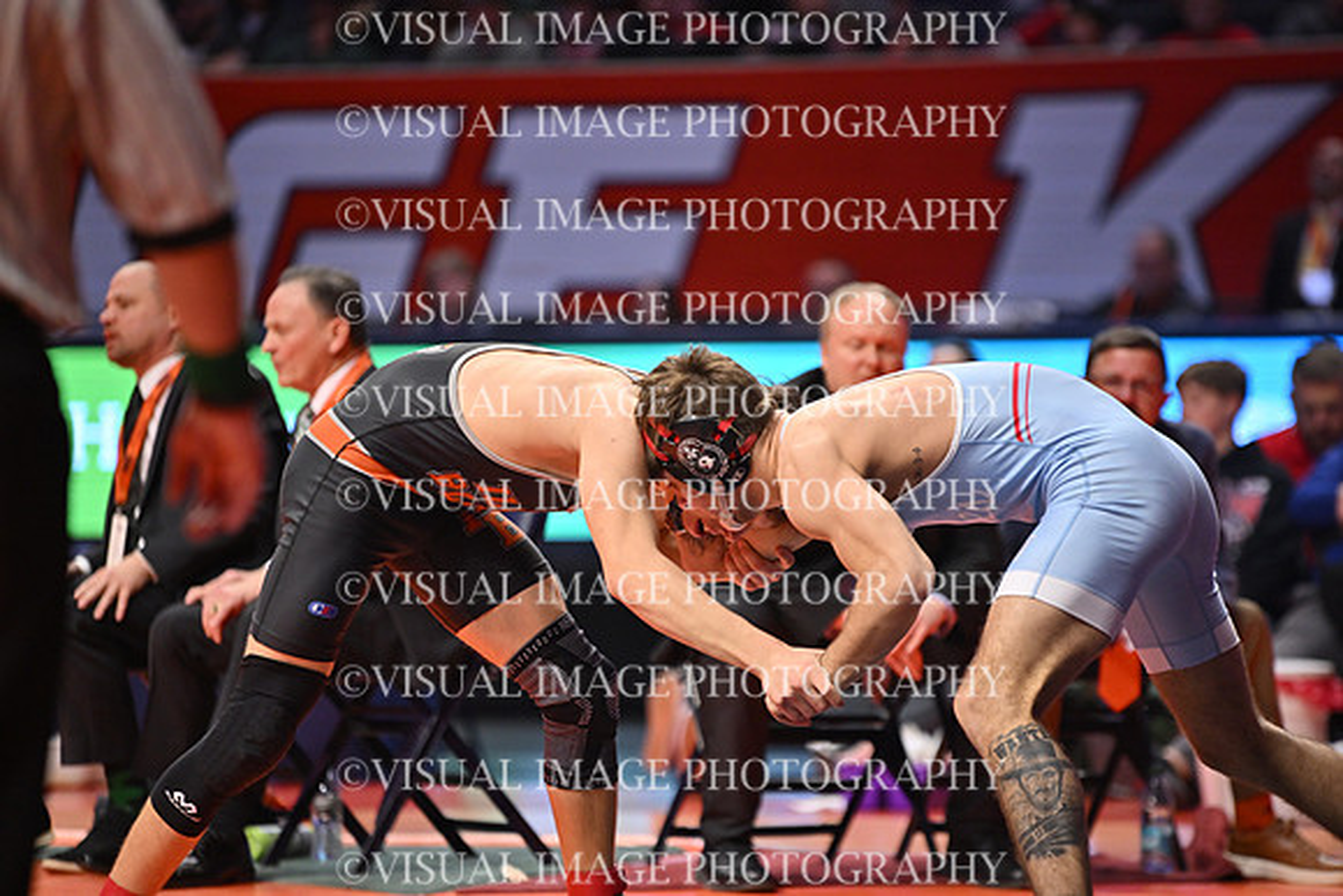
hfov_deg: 10.3
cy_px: 448
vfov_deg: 6.9
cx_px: 672
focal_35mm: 200
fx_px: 7463
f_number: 2.8
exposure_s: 1/1250
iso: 1800
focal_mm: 200
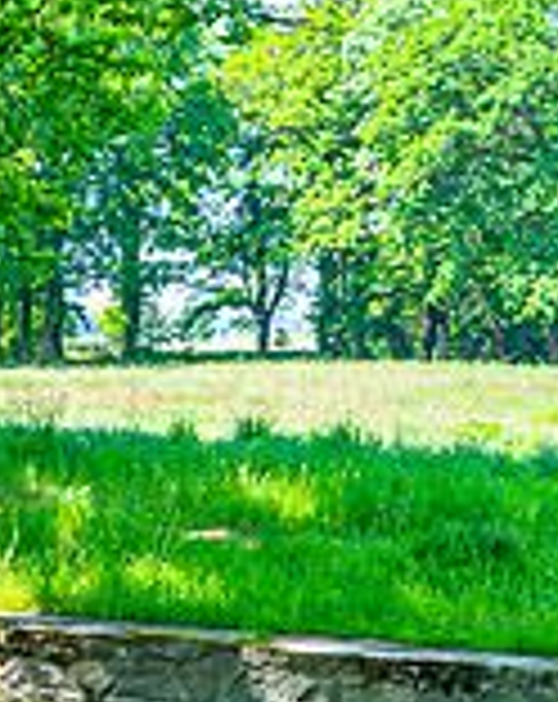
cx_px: -729
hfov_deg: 11.1
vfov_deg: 16.1
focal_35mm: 119
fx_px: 2466
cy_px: 592
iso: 100
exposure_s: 1/200
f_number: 2.8
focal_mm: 34
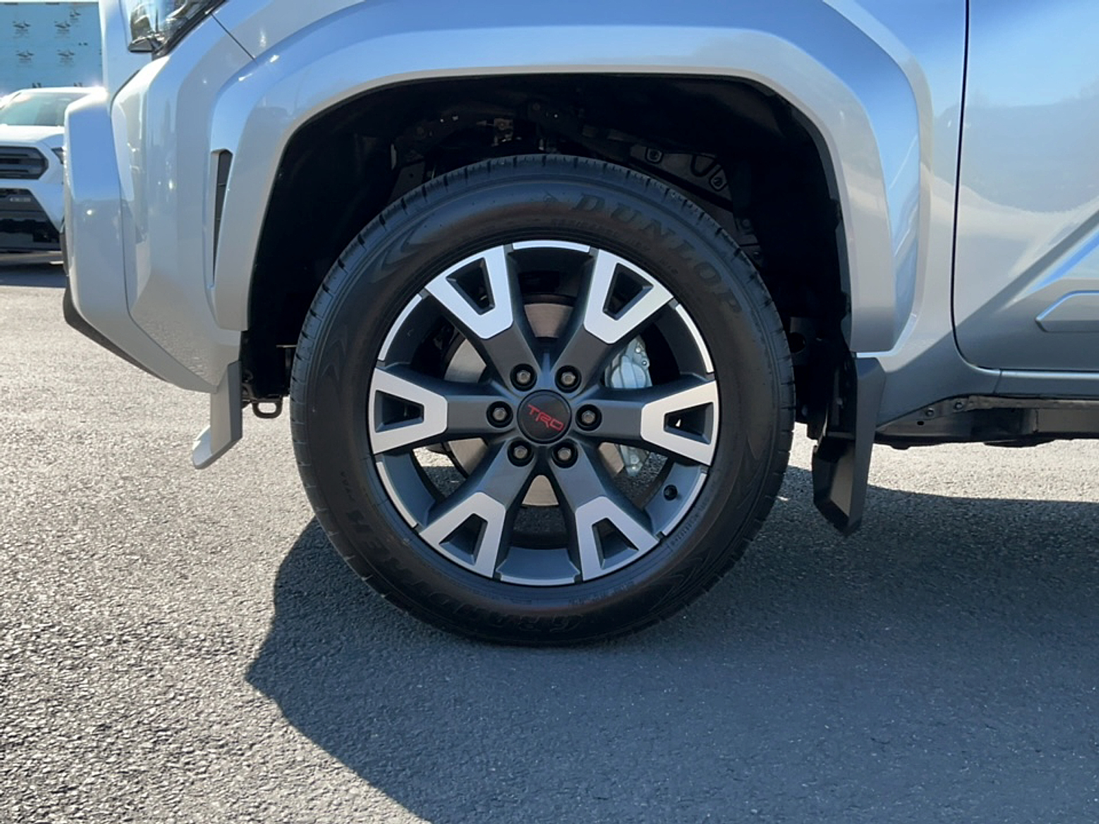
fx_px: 952
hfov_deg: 60.0
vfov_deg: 46.8
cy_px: 412
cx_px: 550
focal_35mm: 30
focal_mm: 3
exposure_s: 1/403
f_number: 1.8
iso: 25
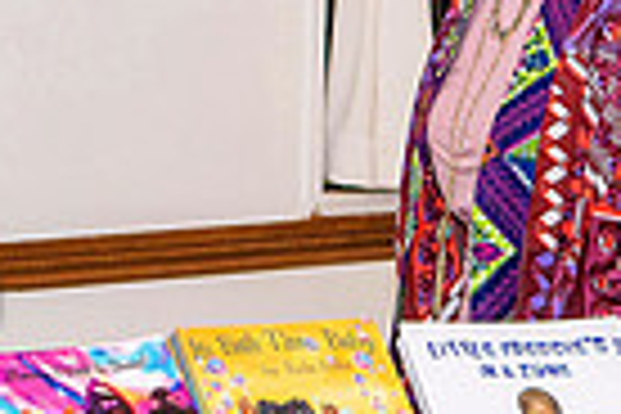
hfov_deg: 8.4
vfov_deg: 5.7
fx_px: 4140
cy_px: 367
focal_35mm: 240
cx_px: -292
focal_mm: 38
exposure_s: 1/125
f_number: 4
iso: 400
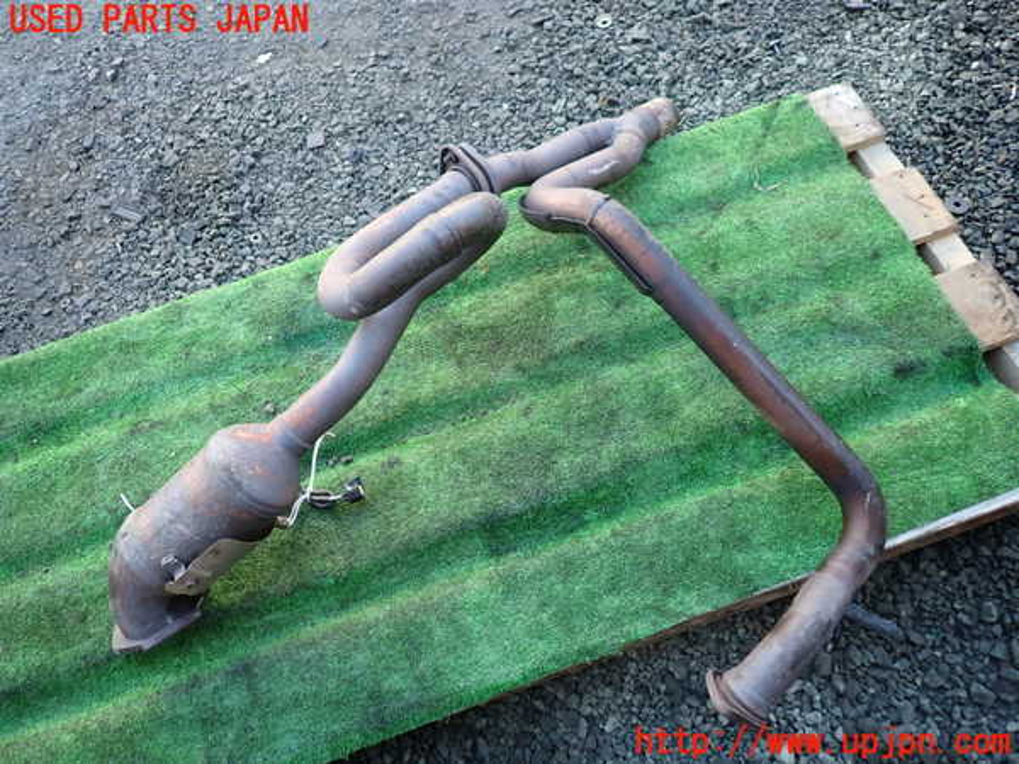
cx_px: 510
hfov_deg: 69.4
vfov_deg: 54.9
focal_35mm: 25
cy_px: 382
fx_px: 736
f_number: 2
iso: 100
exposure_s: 1/80
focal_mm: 4.5
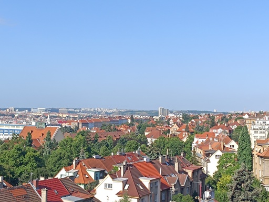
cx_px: 134
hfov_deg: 71.6
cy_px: 101
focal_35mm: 24
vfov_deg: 56.8
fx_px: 187
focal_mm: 5.59
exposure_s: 1/1497
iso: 57
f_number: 1.88
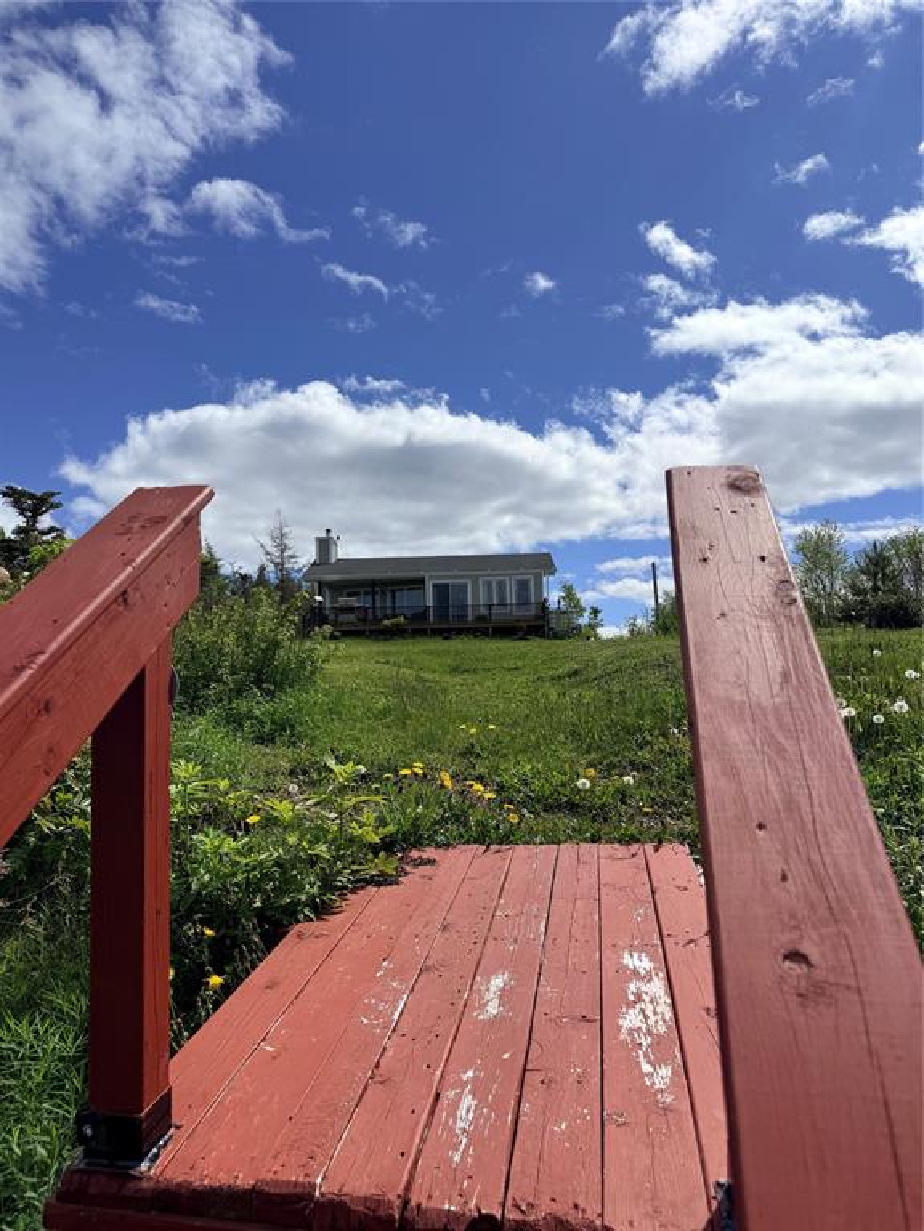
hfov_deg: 56.8
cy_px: 616
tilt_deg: +8.1
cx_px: 462
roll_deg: +1.5
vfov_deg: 71.6
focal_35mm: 24
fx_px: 854
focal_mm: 6.76
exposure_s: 1/10309
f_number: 1.78
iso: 80
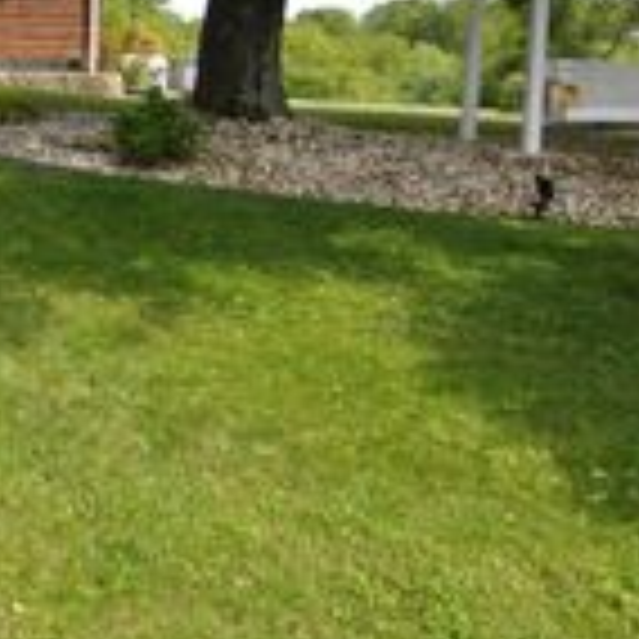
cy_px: 191
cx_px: -176
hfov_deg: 30.3
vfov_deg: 37.0
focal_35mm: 45
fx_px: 940
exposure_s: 1/160
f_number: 6.3
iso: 100
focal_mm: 10
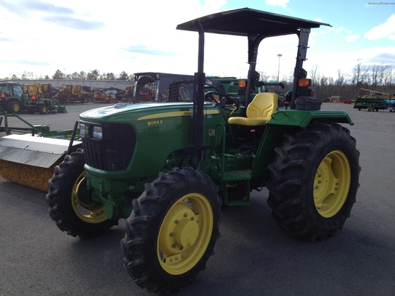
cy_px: 148
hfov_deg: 52.6
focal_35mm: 35
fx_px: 399
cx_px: 198
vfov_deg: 40.7
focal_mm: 4.28
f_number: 2.4
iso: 50
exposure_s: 1/789
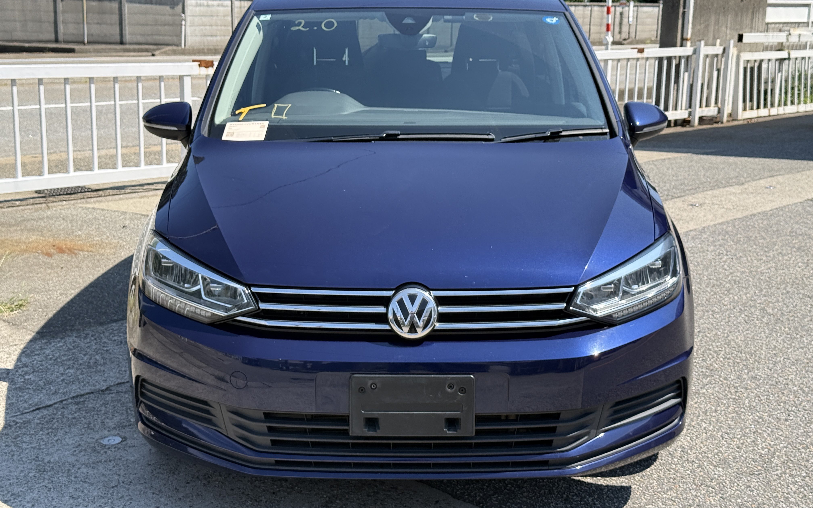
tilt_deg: -10.9
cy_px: 234
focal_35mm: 51
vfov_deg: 25.3
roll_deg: -1.4
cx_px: 407
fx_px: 1130
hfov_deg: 39.6
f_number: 1.78
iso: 100
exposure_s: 1/2762
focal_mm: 6.76
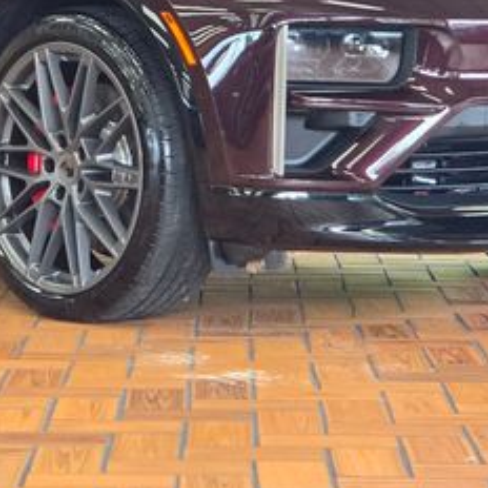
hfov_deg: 10.4
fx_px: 2680
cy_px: 46
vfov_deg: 10.4
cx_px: 93
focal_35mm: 168
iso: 125
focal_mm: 7
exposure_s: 1/120
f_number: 2.4
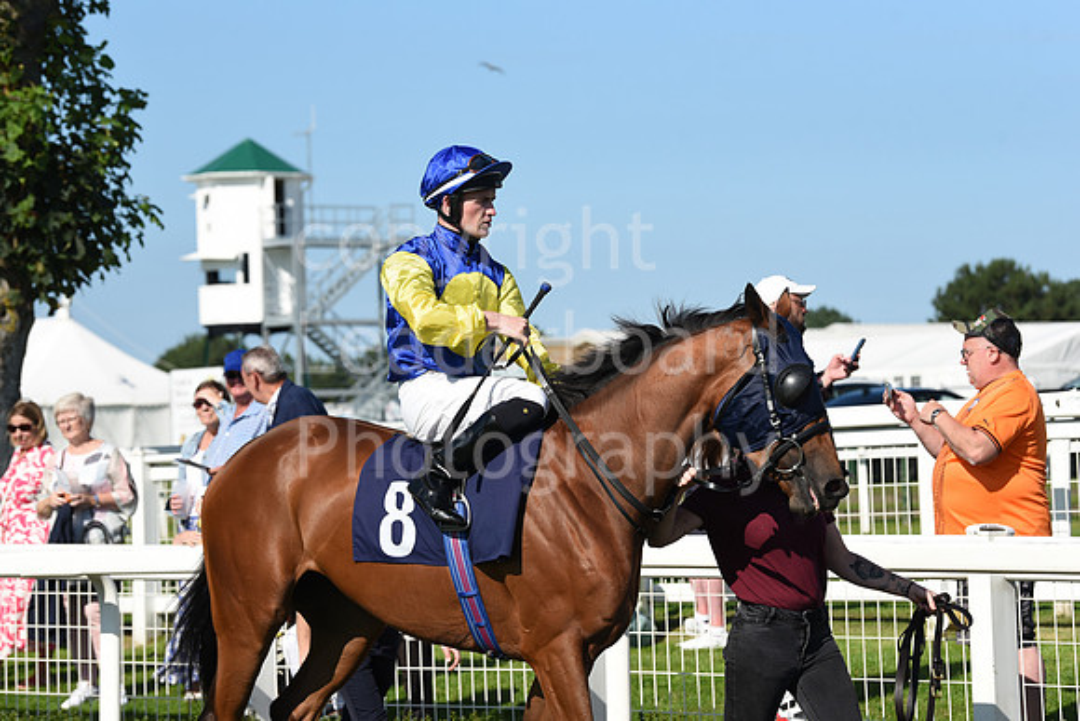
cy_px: 360
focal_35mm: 125
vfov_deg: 11.0
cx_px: 540
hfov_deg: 16.4
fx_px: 3751
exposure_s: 1/2000
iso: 400
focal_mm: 125
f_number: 6.3
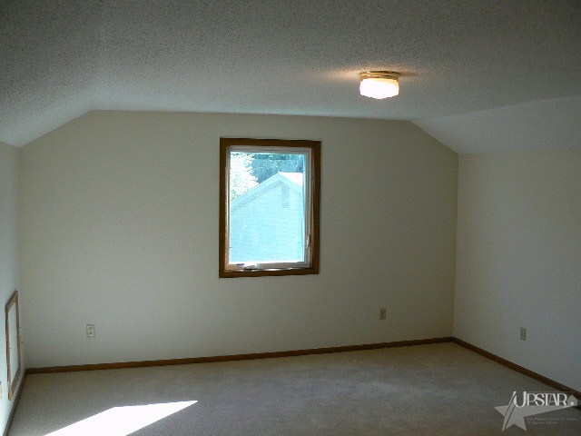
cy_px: 218
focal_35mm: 36
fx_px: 604
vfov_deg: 39.7
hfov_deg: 51.4
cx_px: 290
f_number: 2.8
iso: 80
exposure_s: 1/40
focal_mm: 6
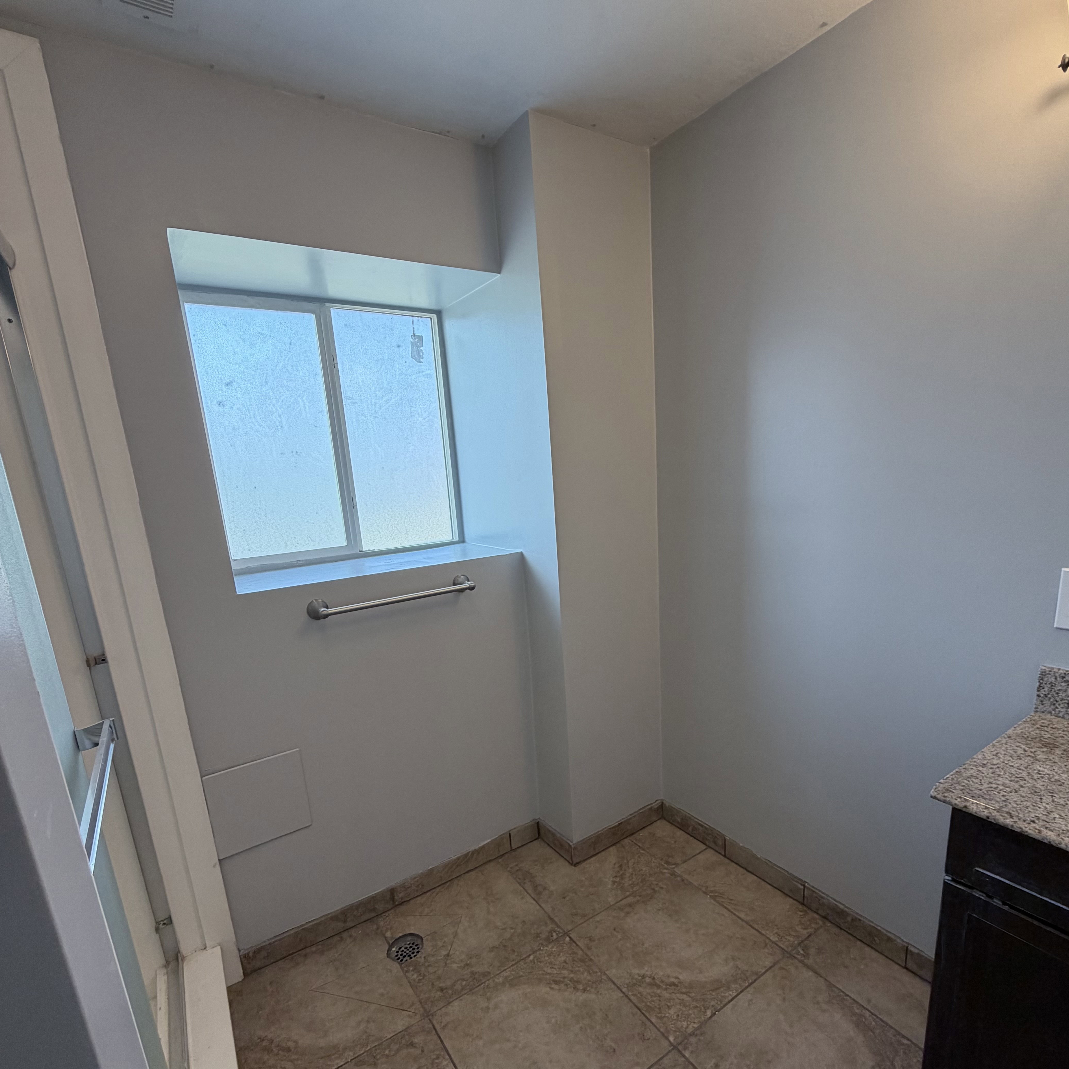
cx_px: 547
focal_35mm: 17
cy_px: 610
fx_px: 594
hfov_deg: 84.0
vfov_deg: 83.5
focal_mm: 2.22
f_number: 2.2
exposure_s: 1/121
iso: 125
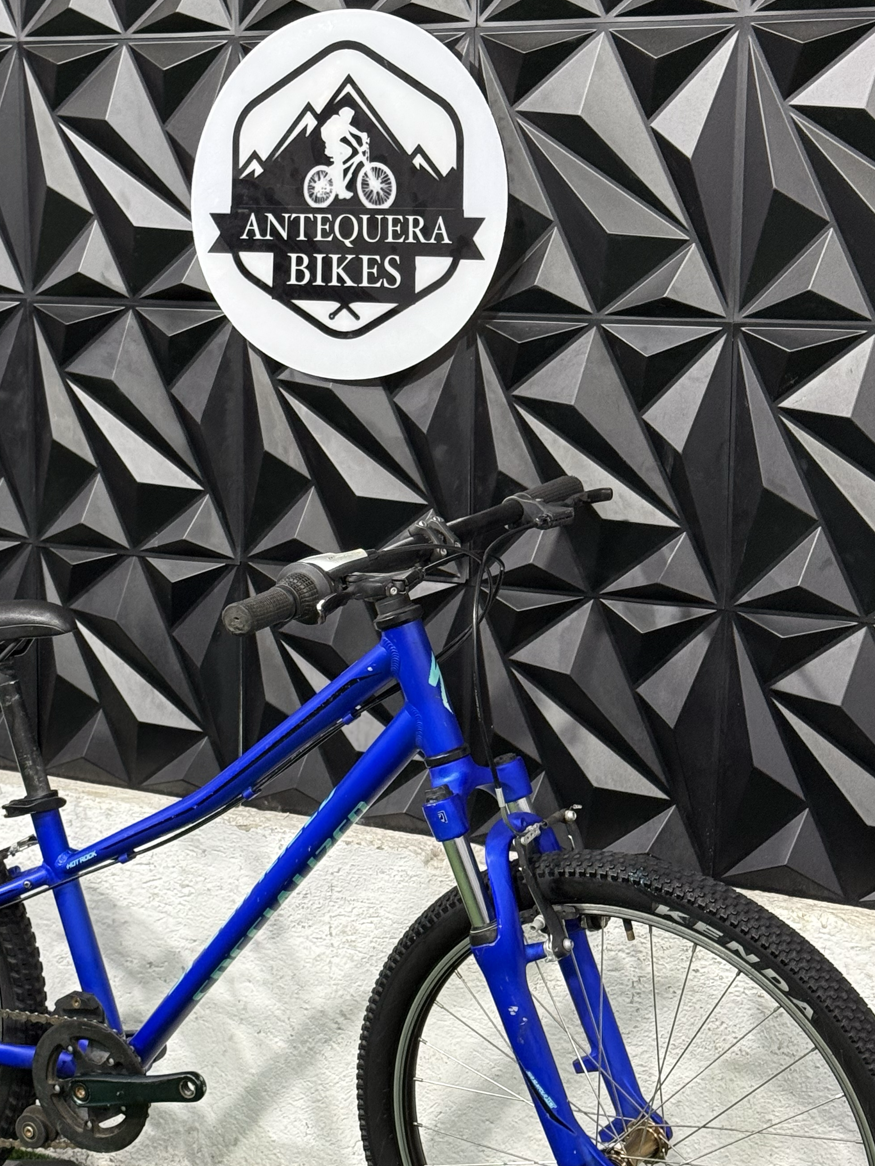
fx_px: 2493
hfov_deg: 19.8
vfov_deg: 26.3
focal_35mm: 74
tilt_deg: -10.6
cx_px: 276
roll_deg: +0.0
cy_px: 635
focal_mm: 6.76
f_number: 1.78
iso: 250
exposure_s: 1/60
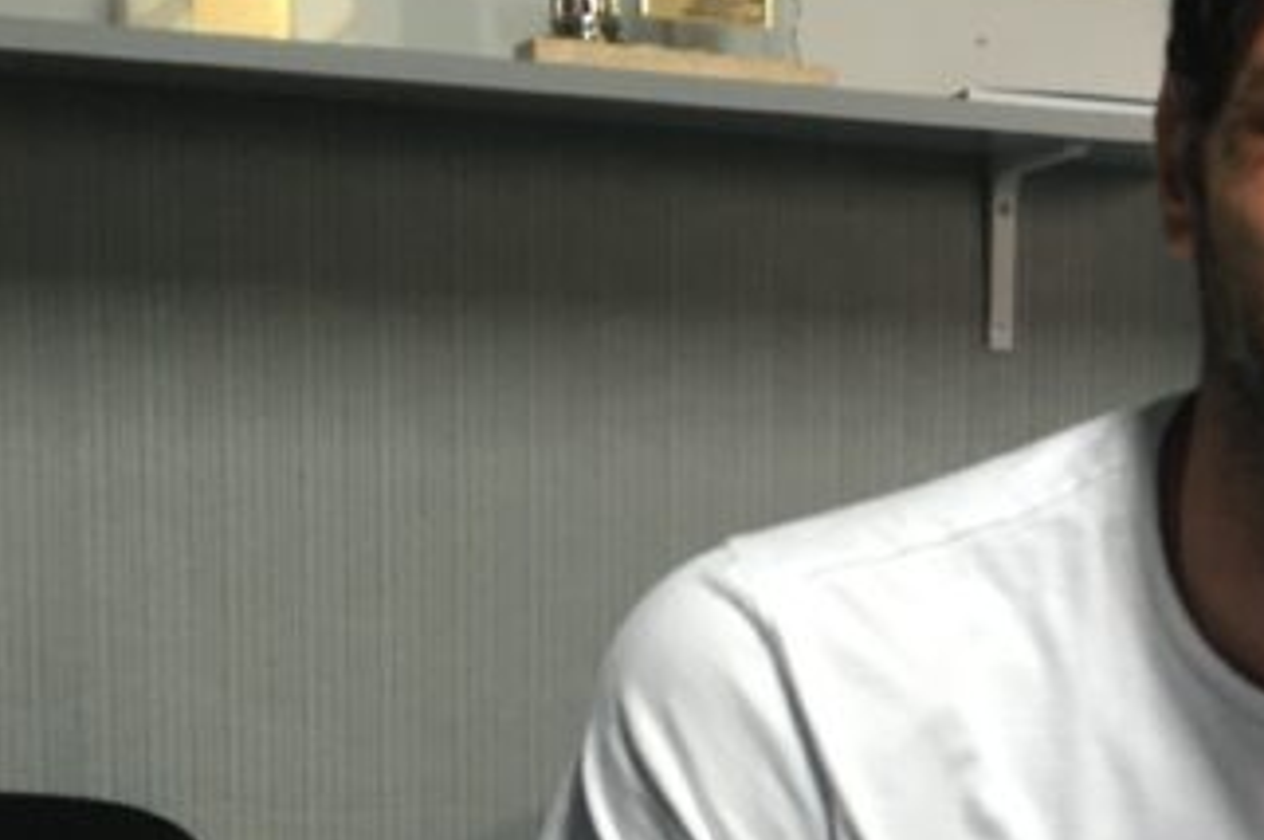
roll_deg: -1.7
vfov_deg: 18.6
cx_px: 1409
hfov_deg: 25.9
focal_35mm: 72
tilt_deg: -7.9
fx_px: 2525
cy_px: 761
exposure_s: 1/33
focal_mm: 4.15
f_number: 2.2
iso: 100
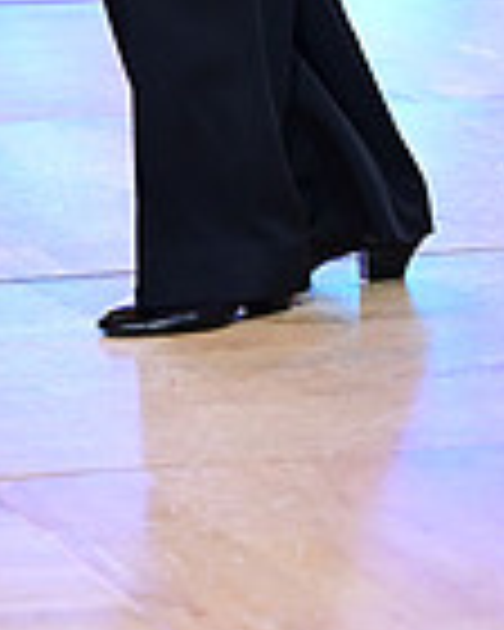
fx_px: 7514
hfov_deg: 3.8
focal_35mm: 403
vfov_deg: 4.7
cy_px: -621
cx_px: 32
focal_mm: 104
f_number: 2.8
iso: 2000
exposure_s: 1/640
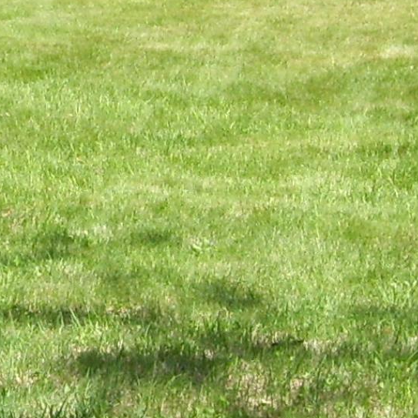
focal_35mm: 176
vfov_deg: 9.8
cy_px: -38
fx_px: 2404
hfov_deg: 9.8
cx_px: -106
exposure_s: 1/250
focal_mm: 6
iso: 80
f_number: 4.8
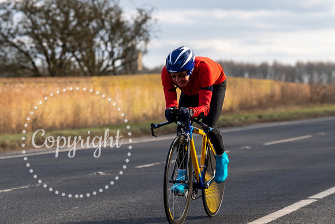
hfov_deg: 14.2
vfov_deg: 9.5
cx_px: 183
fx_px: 1347
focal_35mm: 145
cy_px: 82
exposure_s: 1/800
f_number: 4
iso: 125
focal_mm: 114
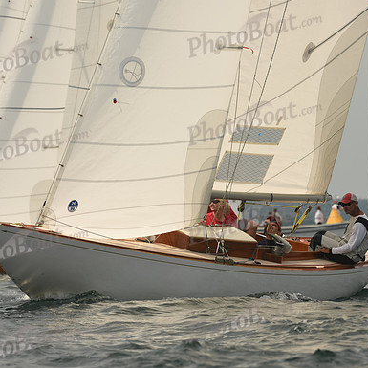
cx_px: 139
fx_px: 4162
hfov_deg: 5.1
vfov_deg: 5.1
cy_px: 184
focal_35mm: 346
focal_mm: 270
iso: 250
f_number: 7.1
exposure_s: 1/1000
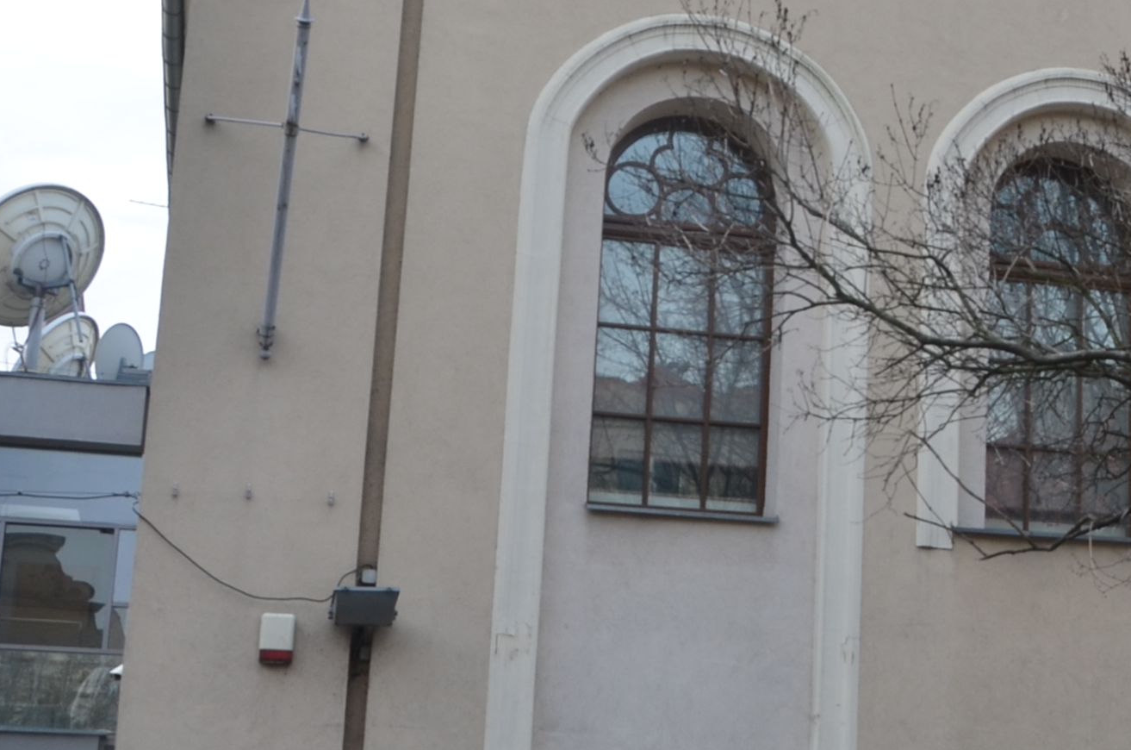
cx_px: 1214
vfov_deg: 17.9
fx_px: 2383
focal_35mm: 76
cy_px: 365
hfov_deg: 25.0
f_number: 6.3
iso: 200
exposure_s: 1/160
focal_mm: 18
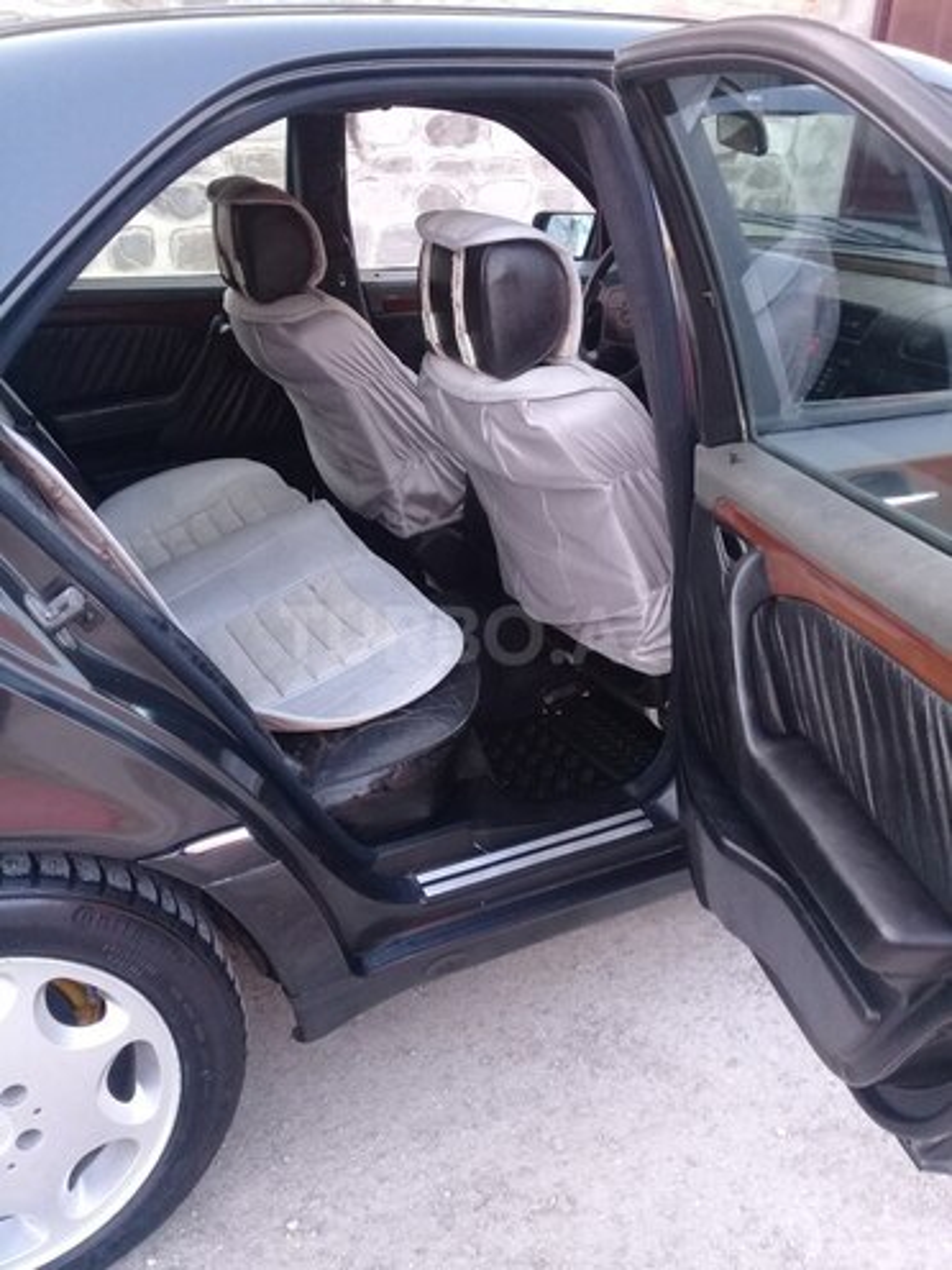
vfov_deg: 58.4
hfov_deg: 45.4
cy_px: 635
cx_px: 476
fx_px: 1137
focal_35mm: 31
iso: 80
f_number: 2.2
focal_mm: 3.3
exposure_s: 1/33
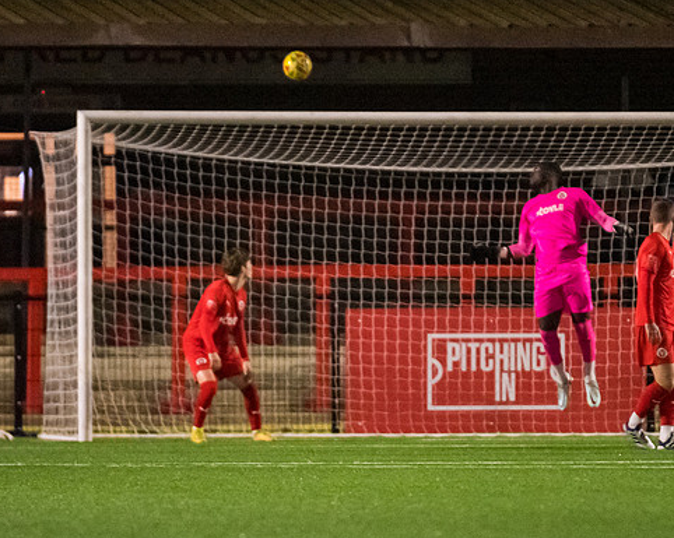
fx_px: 14035
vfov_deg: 2.2
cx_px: 361
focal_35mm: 704
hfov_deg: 2.8
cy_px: 307
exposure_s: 1/1000
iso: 8000
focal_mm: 300
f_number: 2.8
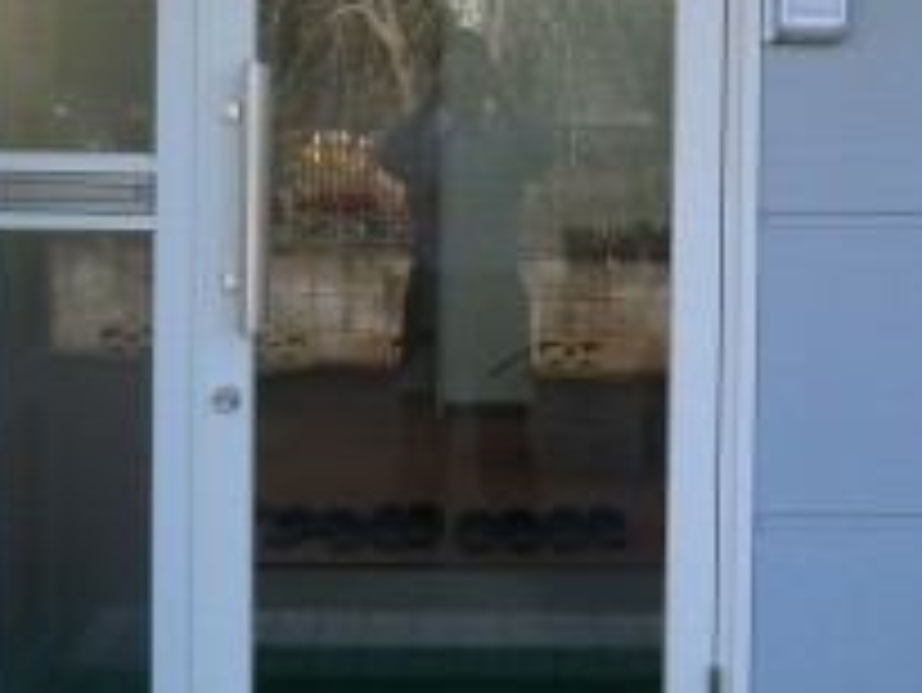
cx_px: 553
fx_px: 1999
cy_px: 94
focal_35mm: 75
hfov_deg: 25.9
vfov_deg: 19.4
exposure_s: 1/125
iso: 64
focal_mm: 4.3
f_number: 3.2
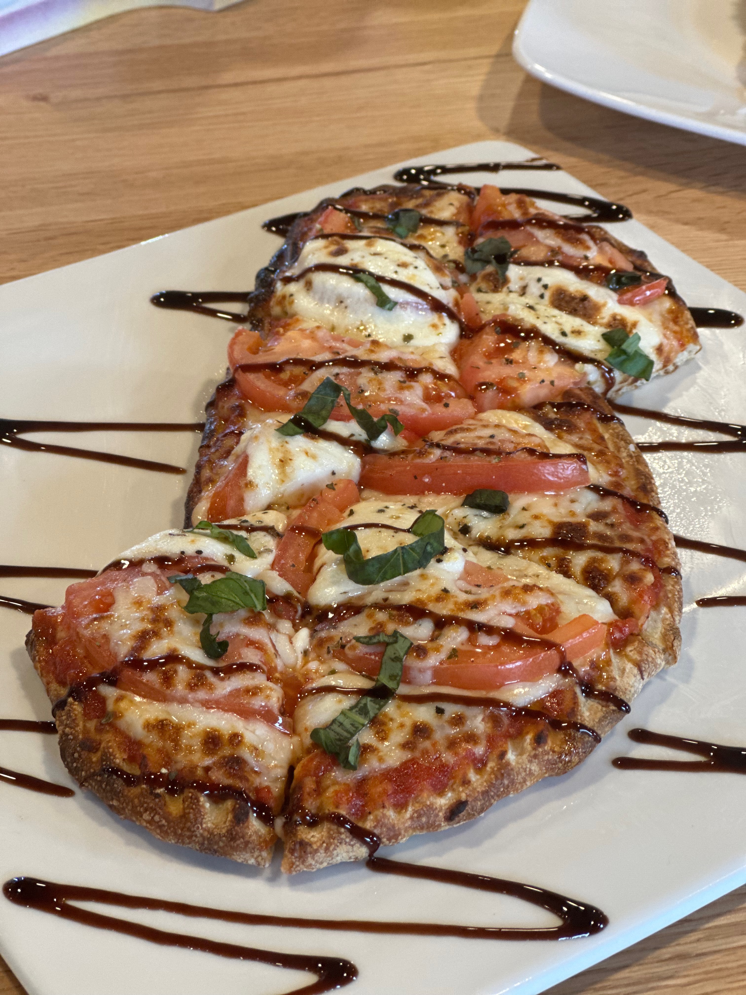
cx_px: 373
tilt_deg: -35.8
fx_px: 2213
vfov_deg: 25.3
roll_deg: -0.6
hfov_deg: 19.1
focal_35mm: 77
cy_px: 498
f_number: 2.8
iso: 200
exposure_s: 1/40
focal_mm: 9
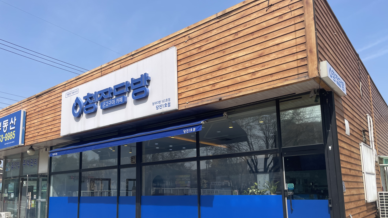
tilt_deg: +7.8
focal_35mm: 29
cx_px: 199
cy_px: 147
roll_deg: -1.2
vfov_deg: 39.6
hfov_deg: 66.1
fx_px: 298
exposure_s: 1/2882
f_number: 1.6
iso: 32
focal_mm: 4.2
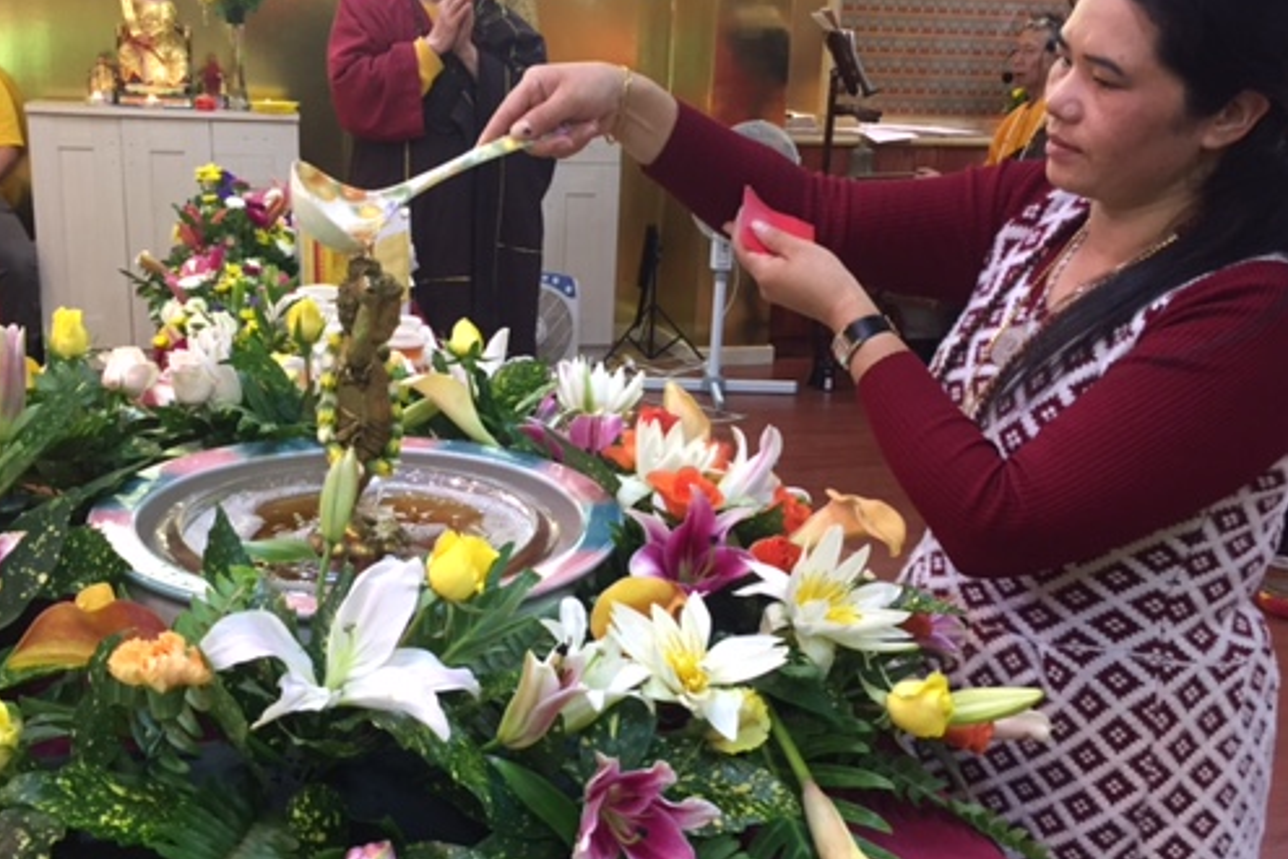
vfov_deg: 34.2
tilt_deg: -19.7
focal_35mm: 39
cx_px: 591
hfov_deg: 49.5
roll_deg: -4.4
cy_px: 469
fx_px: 1395
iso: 200
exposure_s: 1/33
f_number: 2.2
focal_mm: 4.15
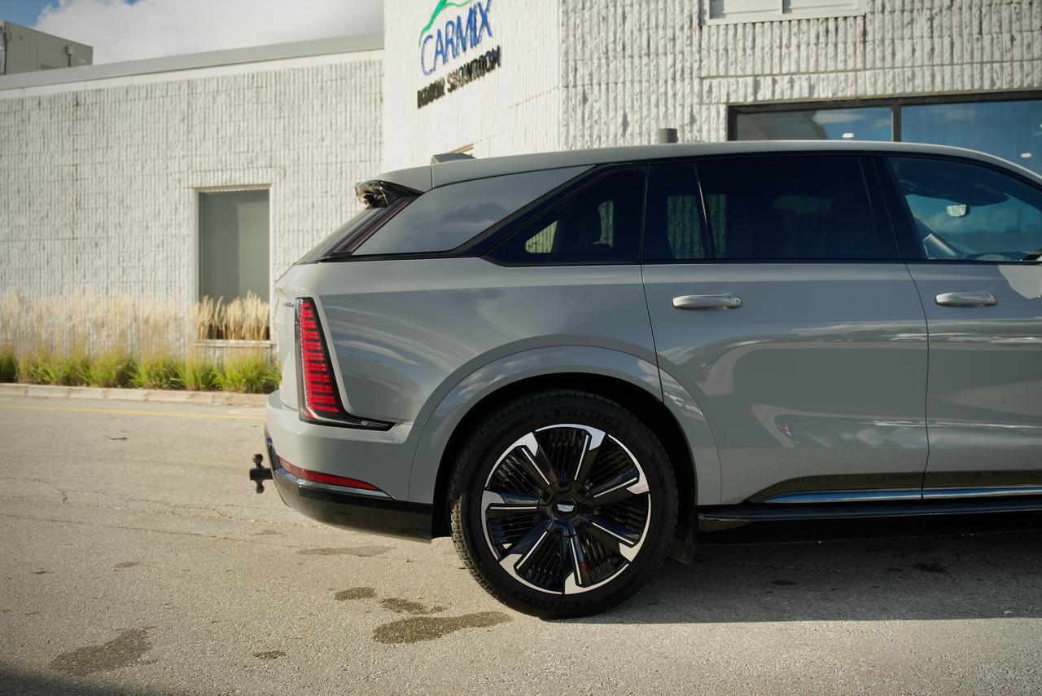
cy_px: 348
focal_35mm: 36
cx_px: 521
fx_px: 1042
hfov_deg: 53.1
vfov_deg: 36.9
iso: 250
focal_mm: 24
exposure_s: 1/50
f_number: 2.8
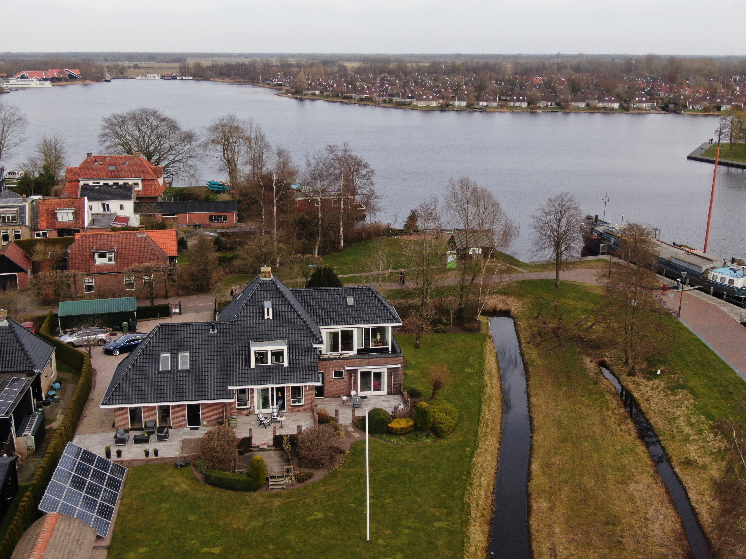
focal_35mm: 39
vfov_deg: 36.8
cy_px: 280
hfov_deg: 47.9
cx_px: 373
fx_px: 840
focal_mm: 6.77
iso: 200
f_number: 3.4
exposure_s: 1/800
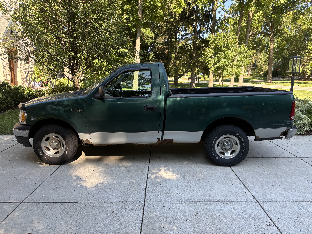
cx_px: 156
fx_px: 234
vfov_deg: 53.1
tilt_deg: -10.2
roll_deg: -0.1
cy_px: 117
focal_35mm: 26
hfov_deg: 67.3
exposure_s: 1/322
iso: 50
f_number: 1.6
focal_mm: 5.96
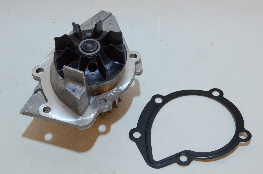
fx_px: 569
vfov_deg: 17.4
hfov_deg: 26.0
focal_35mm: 78
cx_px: 132
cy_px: 87
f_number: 18
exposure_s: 1/50
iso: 1600
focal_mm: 52
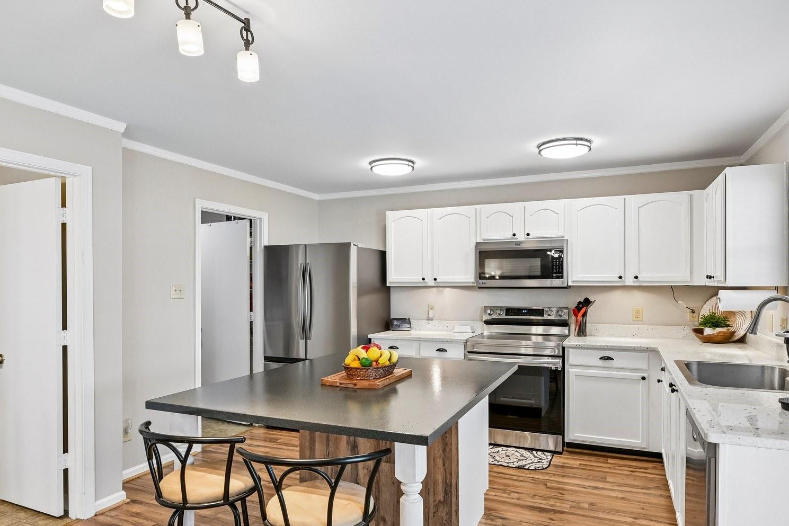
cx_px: 402
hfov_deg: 78.6
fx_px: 482
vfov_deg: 57.1
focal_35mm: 22
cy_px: 286
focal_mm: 16
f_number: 8
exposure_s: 1/13
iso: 400
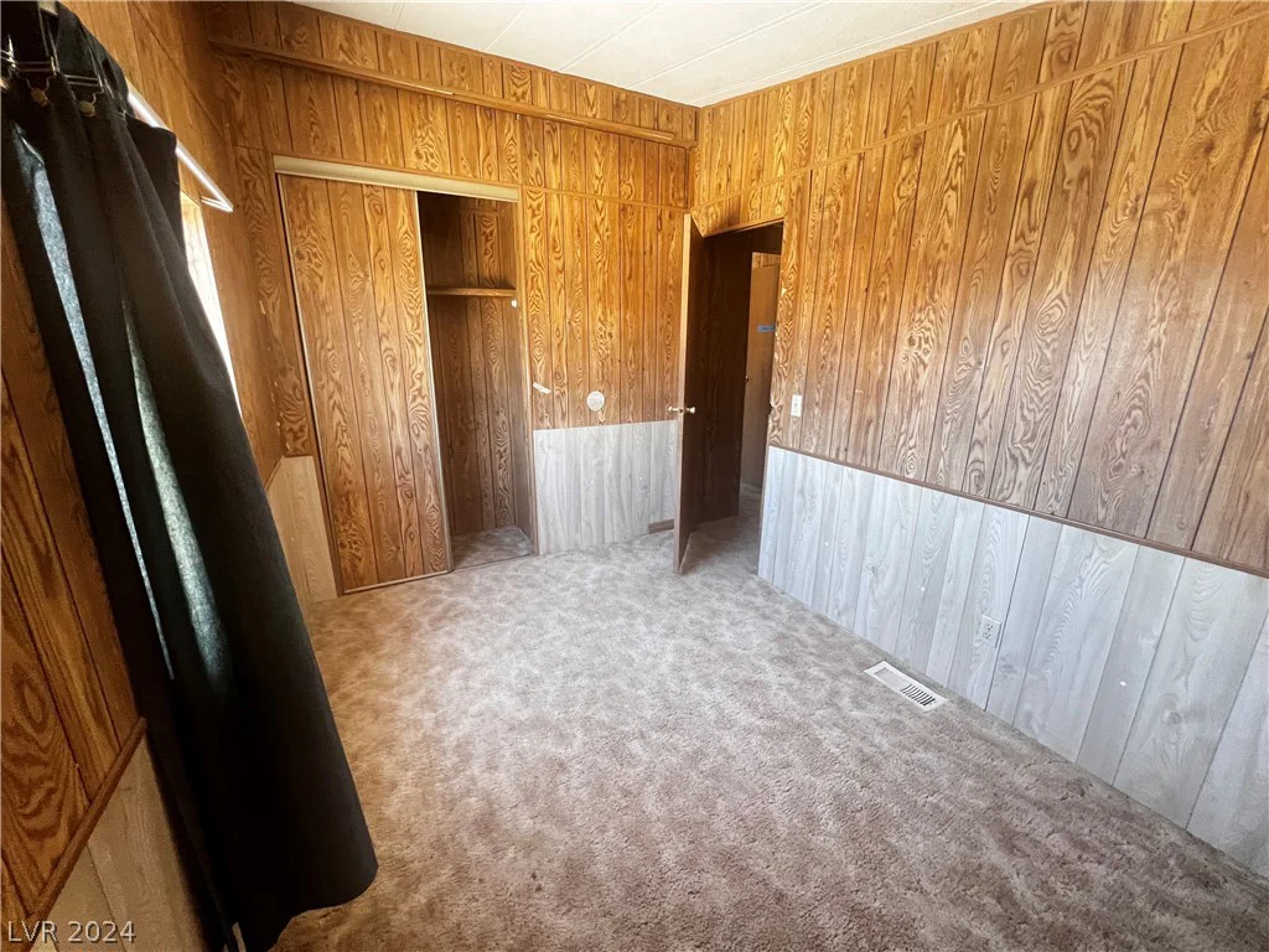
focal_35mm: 13
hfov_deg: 106.2
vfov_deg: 89.9
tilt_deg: -15.5
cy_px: 476
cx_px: 634
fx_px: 477
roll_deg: -0.3
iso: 320
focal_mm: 1.57
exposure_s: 1/60
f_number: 1.8
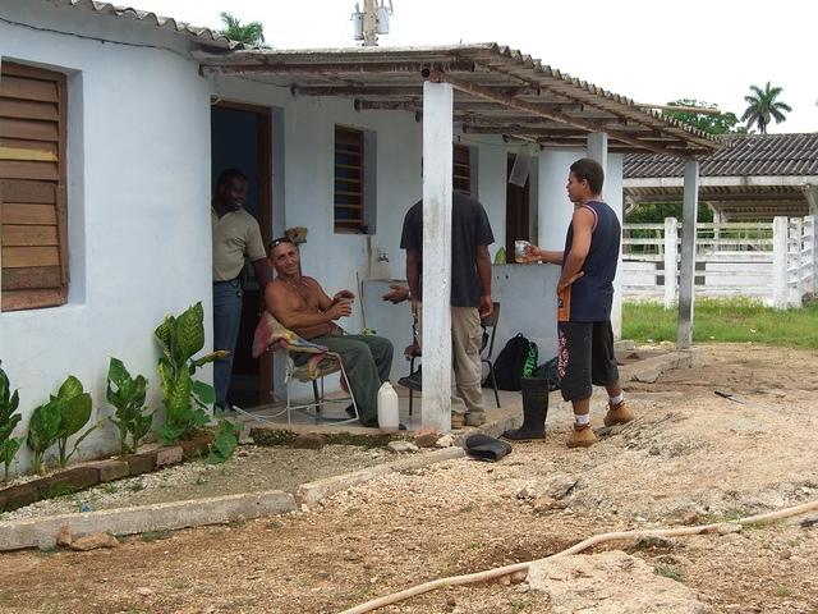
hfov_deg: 33.8
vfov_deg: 25.7
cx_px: 409
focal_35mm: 57
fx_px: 1347
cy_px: 307
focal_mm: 11.8
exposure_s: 1/160
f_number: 3.6
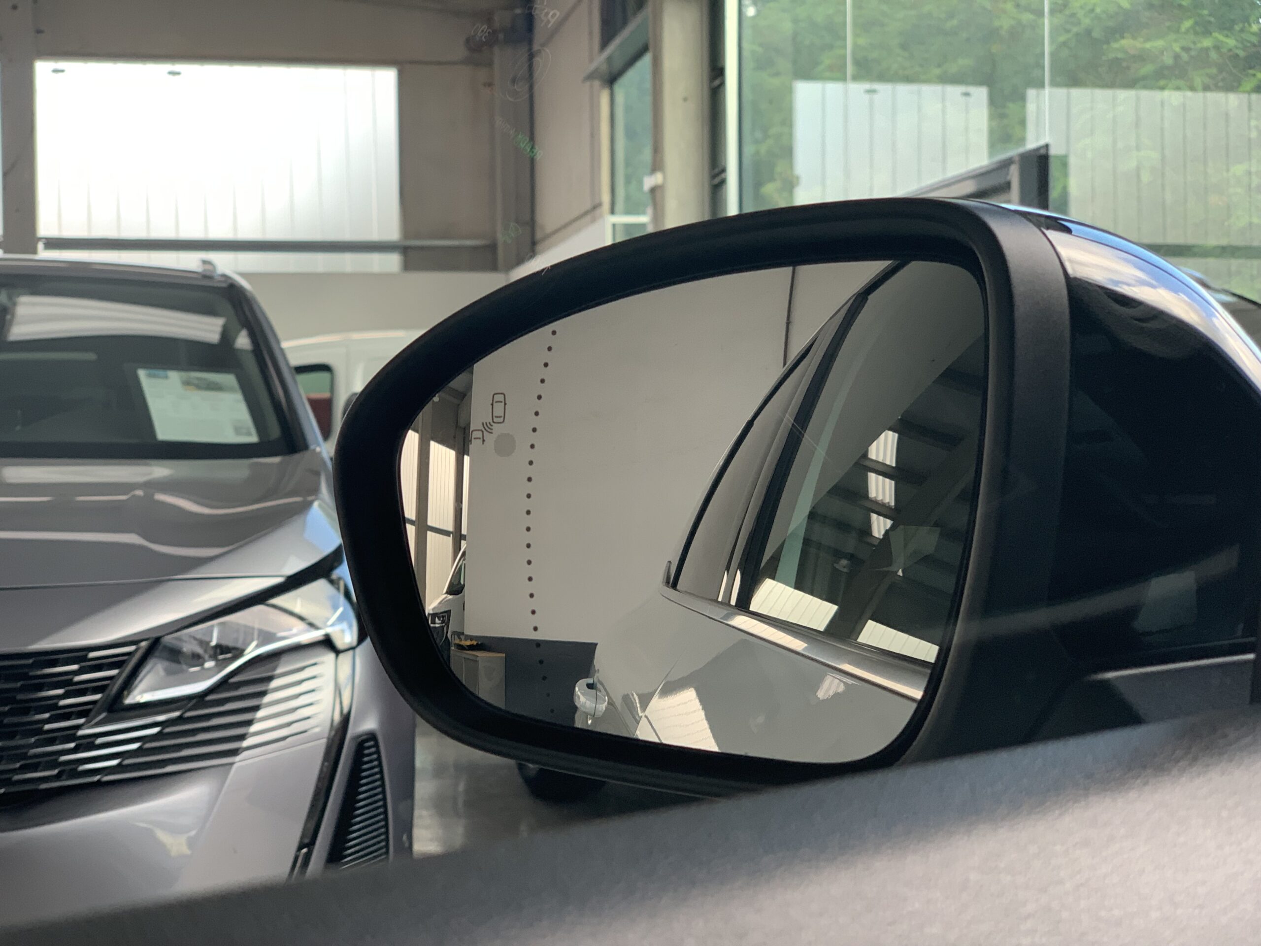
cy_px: 473
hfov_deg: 36.8
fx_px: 1894
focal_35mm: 52
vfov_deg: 28.0
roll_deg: -0.2
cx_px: 630
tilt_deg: -0.7
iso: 80
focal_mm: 6
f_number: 2.4
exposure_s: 1/122
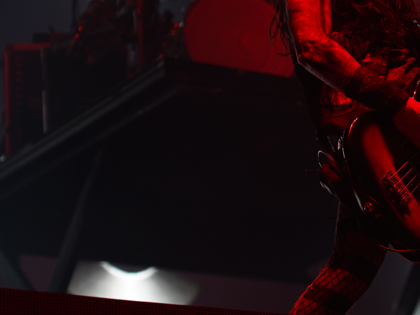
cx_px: 487
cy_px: 108
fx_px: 2245
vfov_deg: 8.0
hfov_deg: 10.5
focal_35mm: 185
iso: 1000
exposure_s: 1/125
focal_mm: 74
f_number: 4
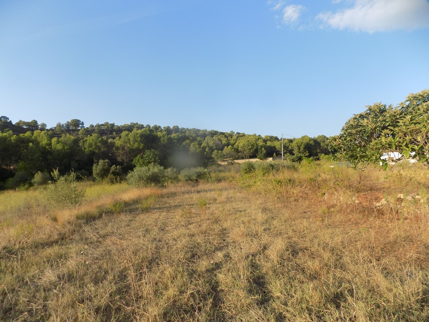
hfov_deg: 73.9
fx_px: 285
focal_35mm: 23
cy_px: 161
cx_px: 214
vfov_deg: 58.9
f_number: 3.1
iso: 80
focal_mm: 4
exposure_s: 1/500
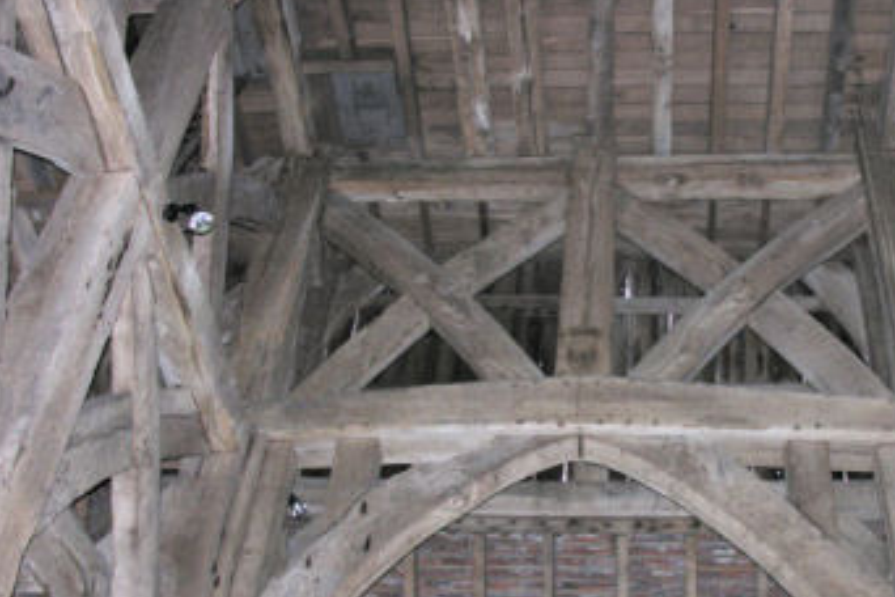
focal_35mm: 49
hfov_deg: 40.1
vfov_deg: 27.3
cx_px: 552
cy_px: 420
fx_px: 1218
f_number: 2.8
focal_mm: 8.9
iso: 200
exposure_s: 1/60.1
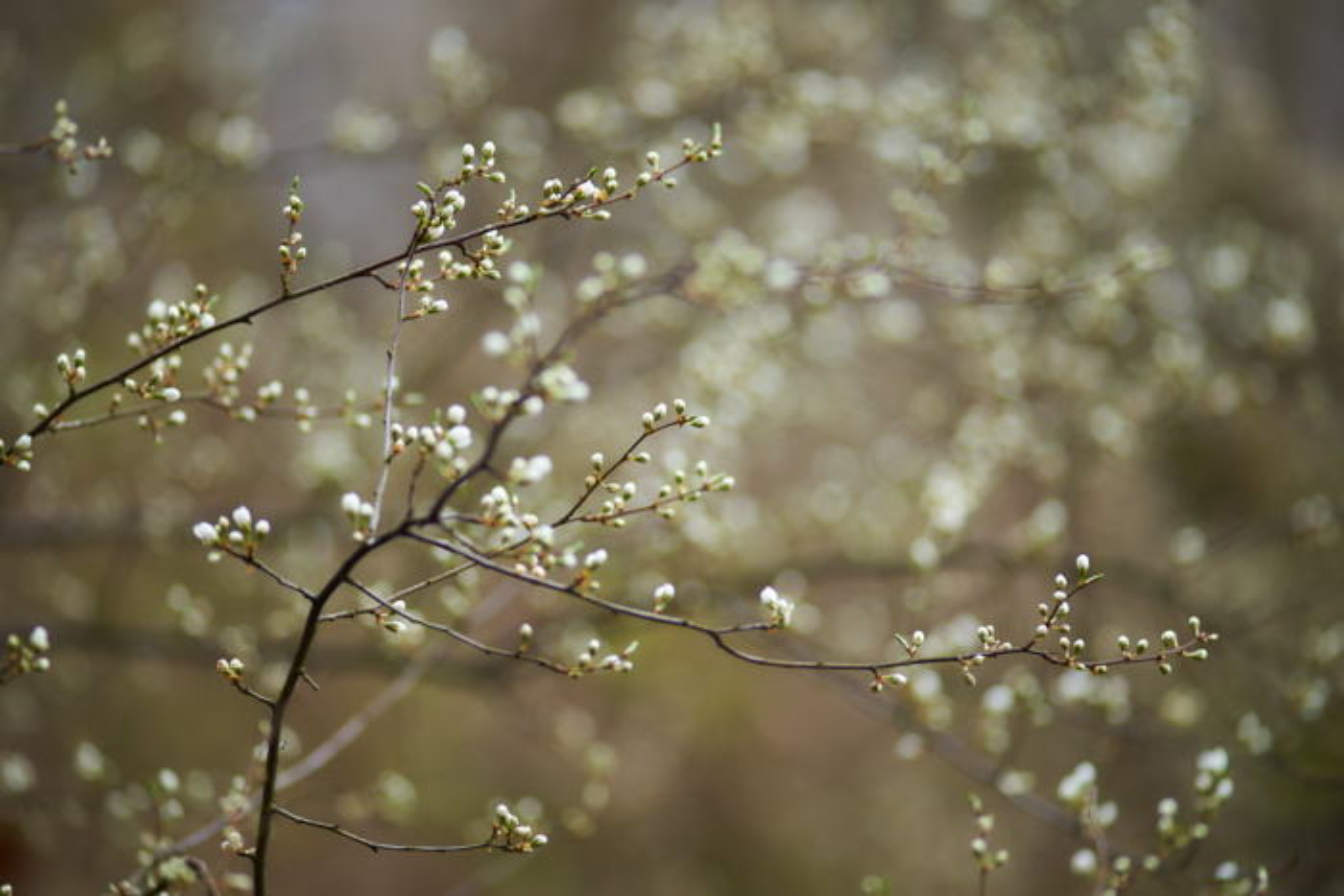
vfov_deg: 6.9
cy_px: 448
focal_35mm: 200
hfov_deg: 10.3
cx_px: 672
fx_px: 7468
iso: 100
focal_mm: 200
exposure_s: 1/40
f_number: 2.8
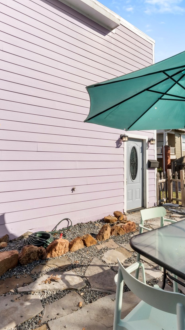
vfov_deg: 89.6
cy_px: 164
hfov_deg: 58.3
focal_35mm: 19
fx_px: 166
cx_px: 93
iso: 800
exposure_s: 1/125
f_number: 9
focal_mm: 12
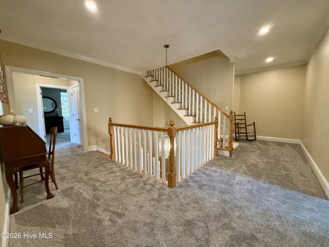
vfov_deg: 85.7
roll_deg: +0.8
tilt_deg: -4.3
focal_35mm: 14
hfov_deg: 102.0
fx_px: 133
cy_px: 124
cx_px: 164
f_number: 2.2
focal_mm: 2.22
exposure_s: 1/120
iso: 500
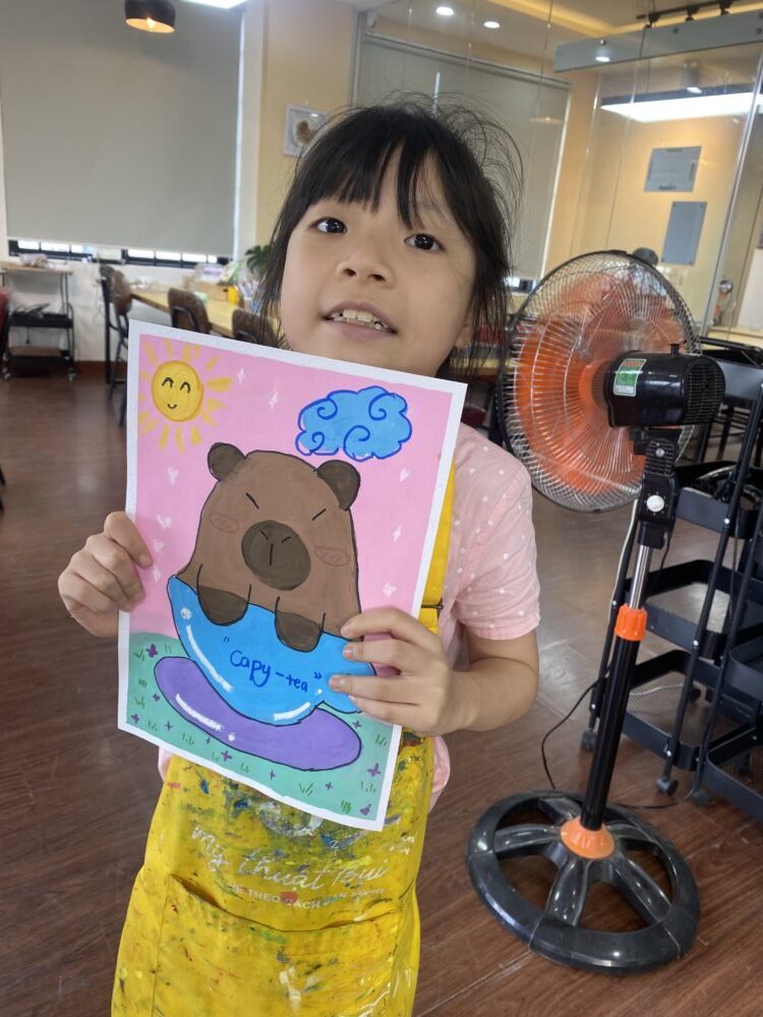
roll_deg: -7.2
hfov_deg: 53.1
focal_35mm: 26
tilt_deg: -18.9
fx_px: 764
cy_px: 508
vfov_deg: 67.3
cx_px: 382
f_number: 1.8
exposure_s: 1/100
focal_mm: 4.25
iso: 80
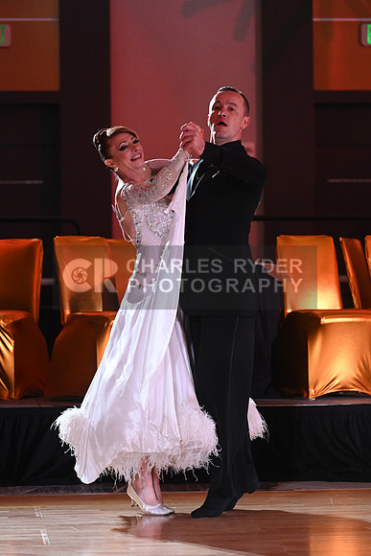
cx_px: 186
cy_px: 278
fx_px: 2317
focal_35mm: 150
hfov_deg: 9.2
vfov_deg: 13.7
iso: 5000
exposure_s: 1/400
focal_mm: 150
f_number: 4
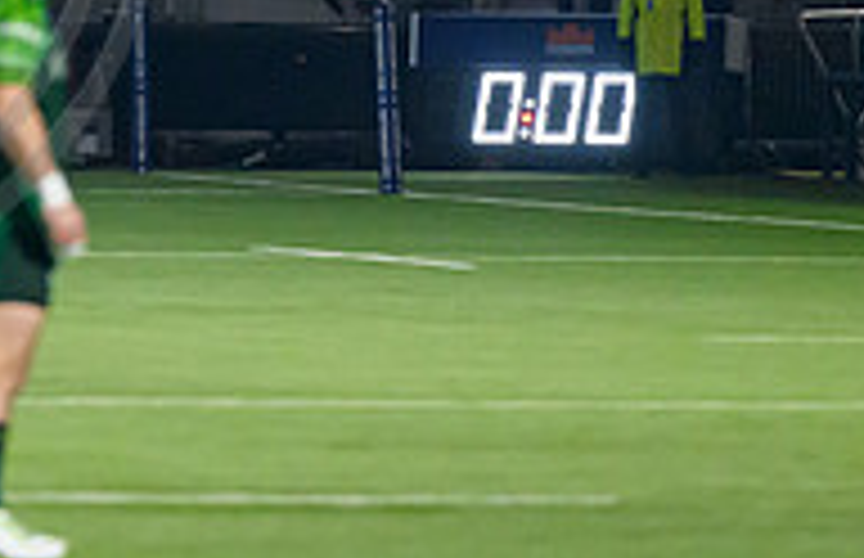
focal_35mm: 739
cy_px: -242
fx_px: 17566
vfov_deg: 1.8
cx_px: -220
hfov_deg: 2.8
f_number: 3.2
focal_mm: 200
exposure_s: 1/1600
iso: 6400
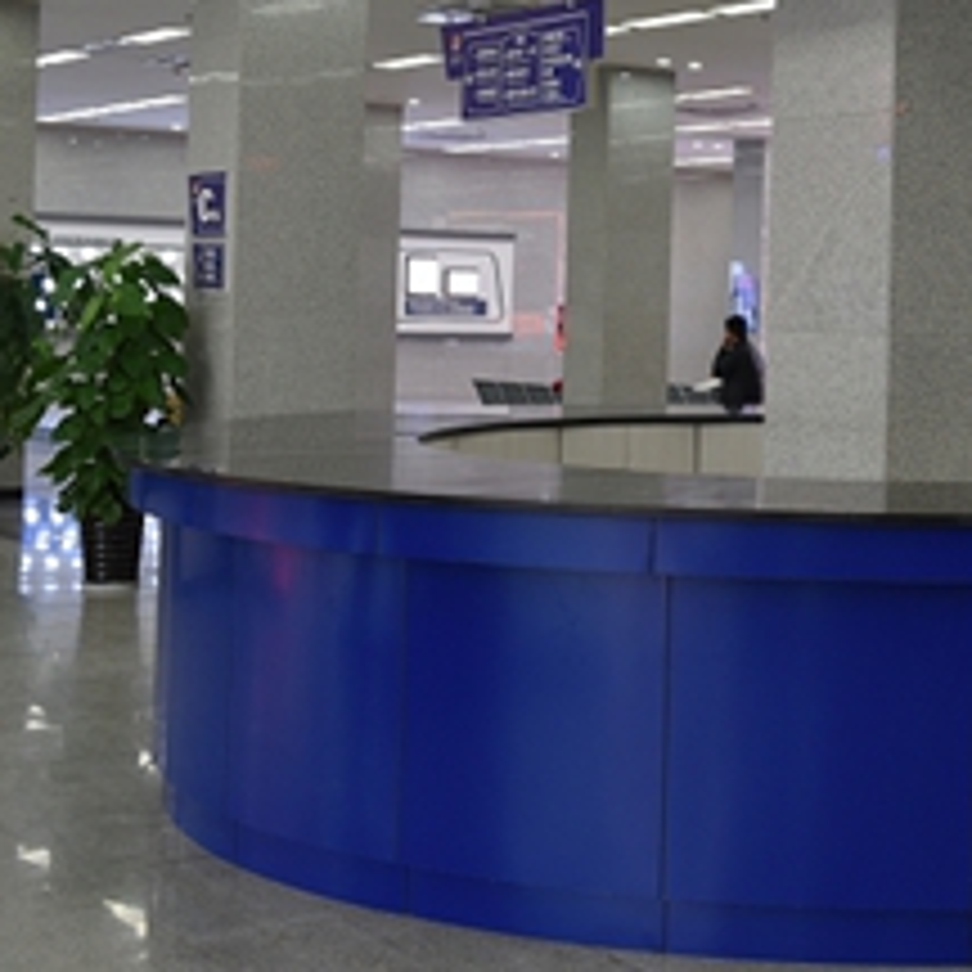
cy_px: 266
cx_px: 986
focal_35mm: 67
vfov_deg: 25.5
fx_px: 2128
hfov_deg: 24.5
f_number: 4
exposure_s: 1/60
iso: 400
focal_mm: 34
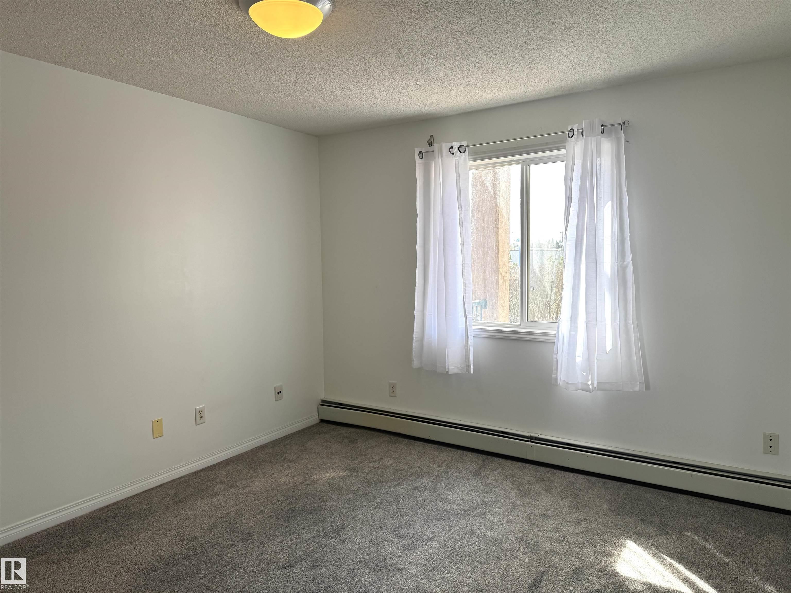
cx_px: 396
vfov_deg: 56.8
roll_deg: +0.9
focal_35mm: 24
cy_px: 296
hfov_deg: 71.6
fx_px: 548
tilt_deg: -3.3
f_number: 1.78
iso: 80
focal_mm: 6.76
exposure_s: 1/305
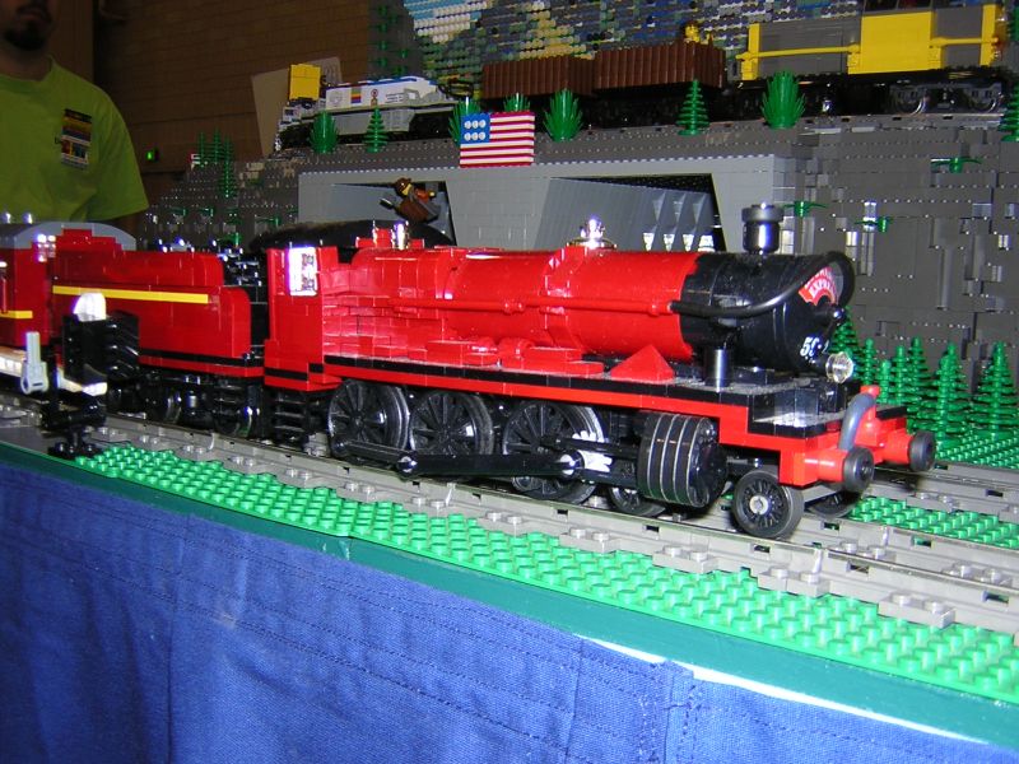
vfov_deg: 39.7
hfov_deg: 51.4
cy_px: 382
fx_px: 1060
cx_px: 510
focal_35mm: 36
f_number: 2.6
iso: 100
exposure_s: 1/60.1
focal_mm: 4.7
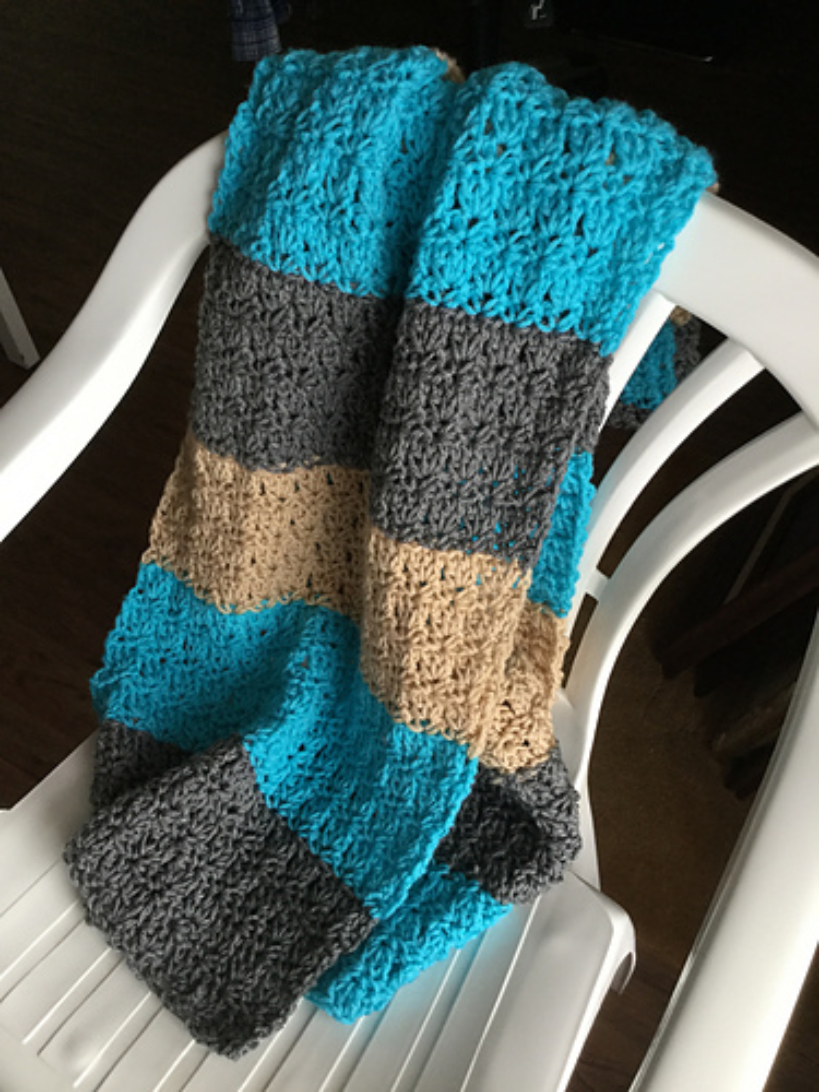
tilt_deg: -53.2
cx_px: 410
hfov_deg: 45.4
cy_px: 546
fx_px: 978
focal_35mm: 31
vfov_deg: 58.4
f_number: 2.4
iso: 80
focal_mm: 3.3
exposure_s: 1/30
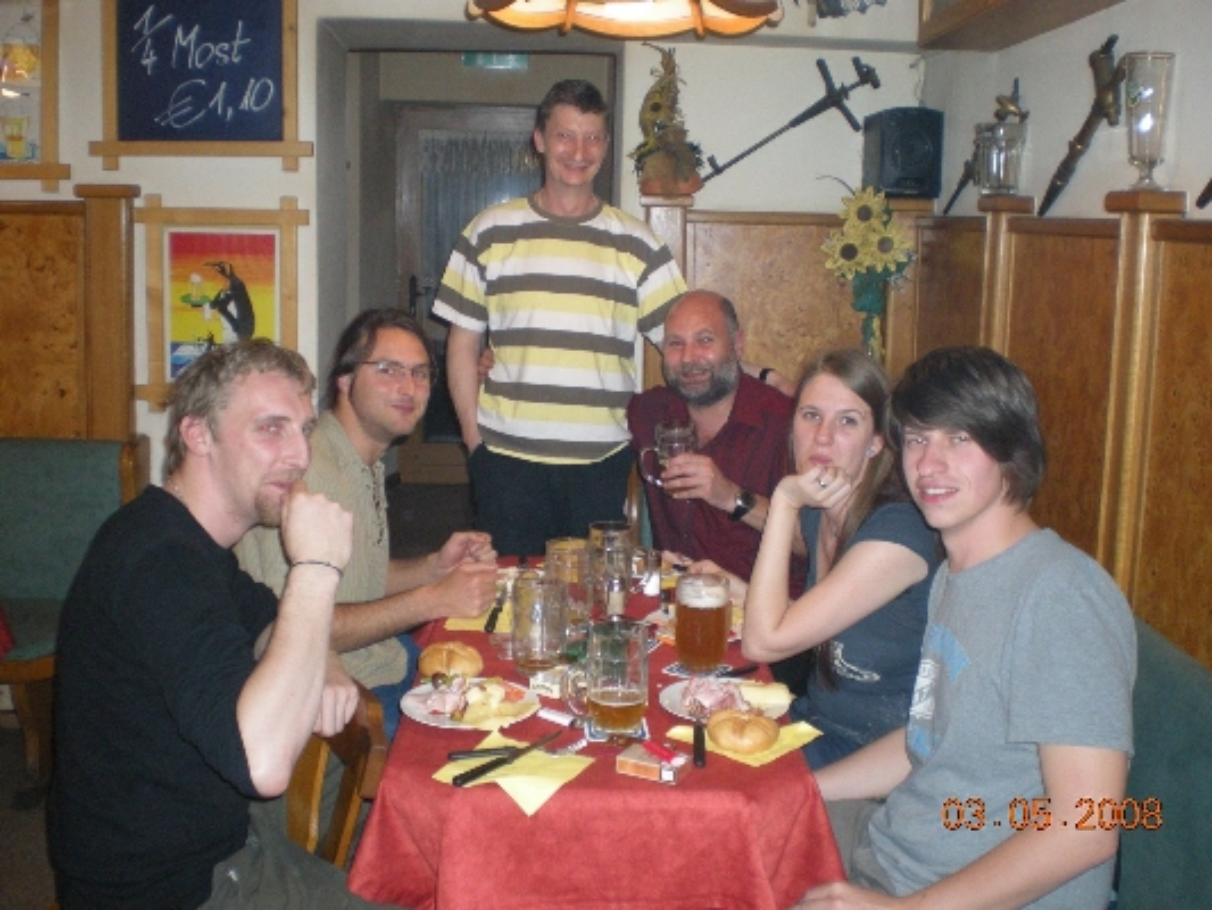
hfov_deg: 49.0
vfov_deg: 37.7
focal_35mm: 38
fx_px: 1331
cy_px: 455
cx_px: 606
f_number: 3.1
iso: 291
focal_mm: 6.3
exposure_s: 1/60
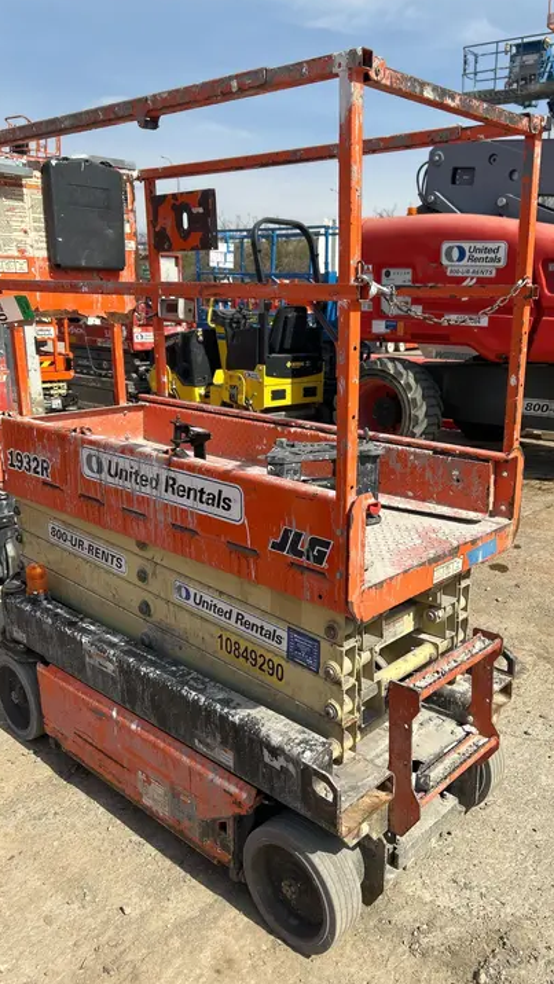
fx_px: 757
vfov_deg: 66.1
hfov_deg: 40.0
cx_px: 338
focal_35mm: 29
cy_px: 494
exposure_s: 1/4630
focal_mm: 5.7
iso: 50
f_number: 1.5
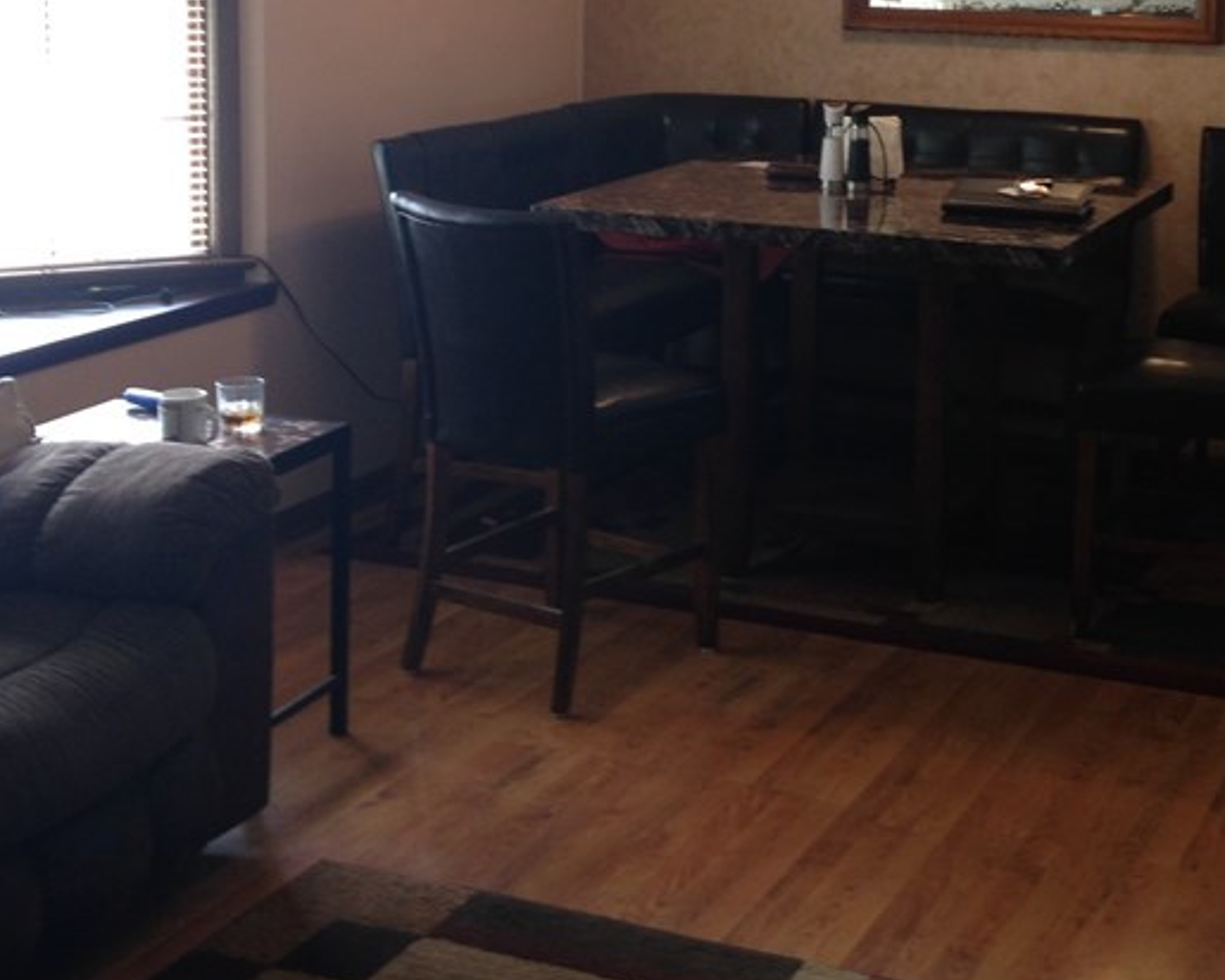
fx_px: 2320
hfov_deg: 29.4
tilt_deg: -7.7
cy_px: 133
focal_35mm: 64
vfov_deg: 23.3
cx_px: 778
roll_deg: -0.6
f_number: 2.4
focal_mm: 4.12
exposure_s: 1/24
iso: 50
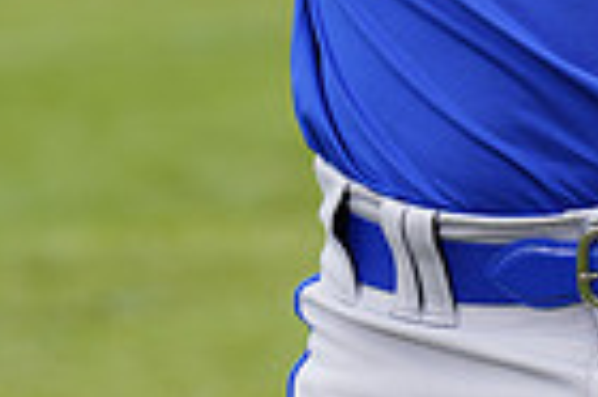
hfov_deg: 3.2
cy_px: -292
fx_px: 10851
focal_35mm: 654
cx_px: 406
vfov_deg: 2.1
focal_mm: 158
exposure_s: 1/250
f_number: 6.3
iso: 100
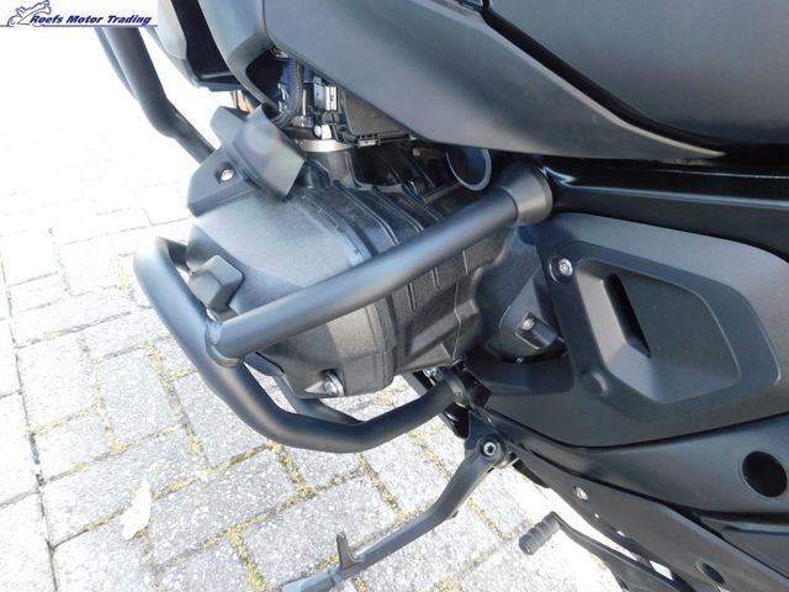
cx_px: 394
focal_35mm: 23
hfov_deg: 73.9
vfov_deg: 58.9
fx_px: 524
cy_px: 296
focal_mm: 4
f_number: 3
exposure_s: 1/30
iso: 180
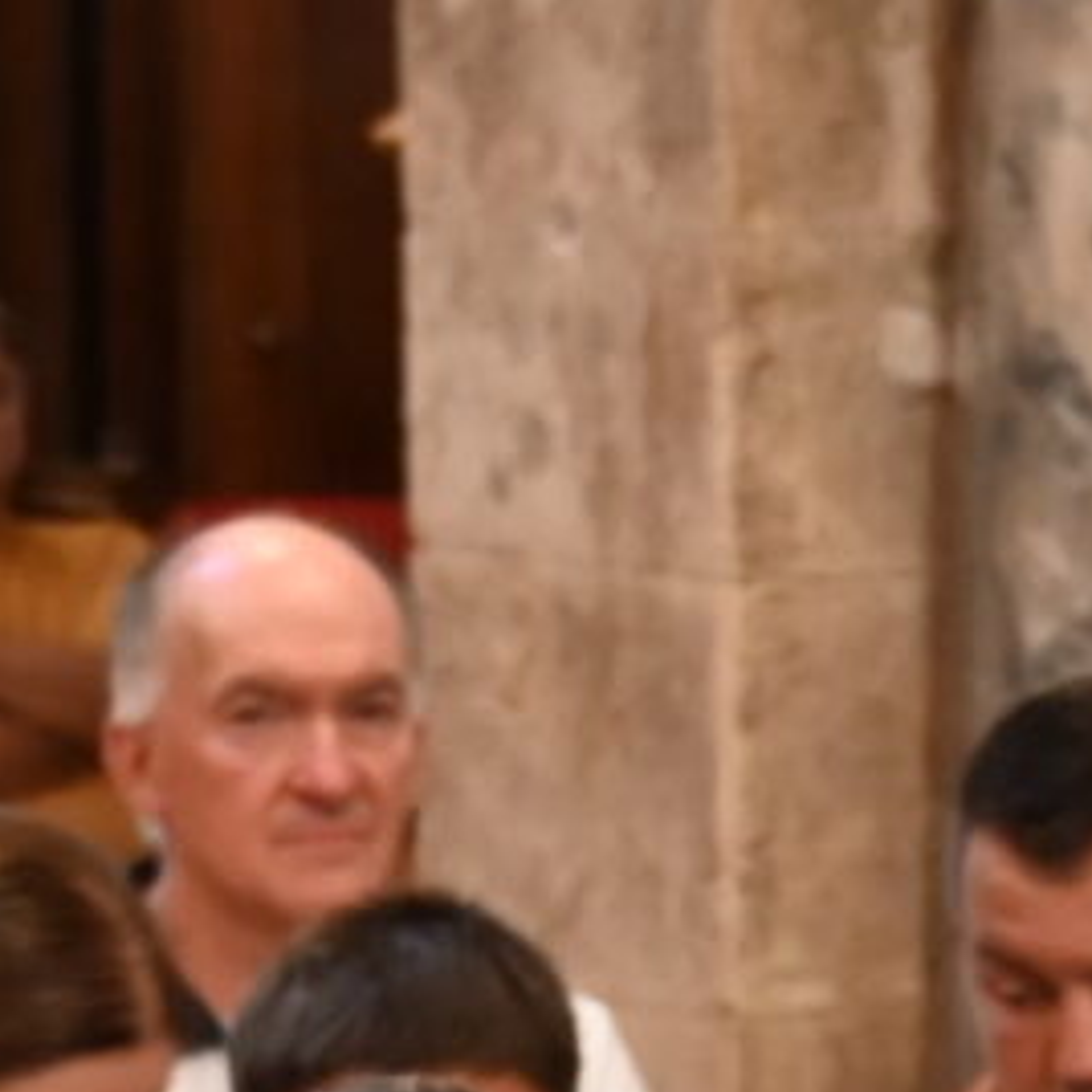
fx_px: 9139
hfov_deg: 6.8
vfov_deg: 6.5
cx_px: 974
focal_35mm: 256
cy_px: 2761
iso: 2500
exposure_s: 1/30
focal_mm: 31.5
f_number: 4
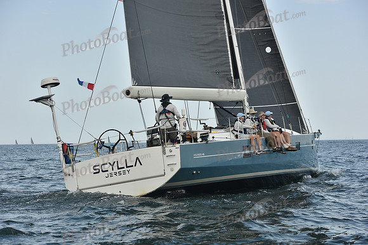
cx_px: 184
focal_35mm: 70
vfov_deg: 19.5
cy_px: 122
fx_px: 716
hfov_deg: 28.8
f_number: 6.3
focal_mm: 70
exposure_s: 1/800
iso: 250
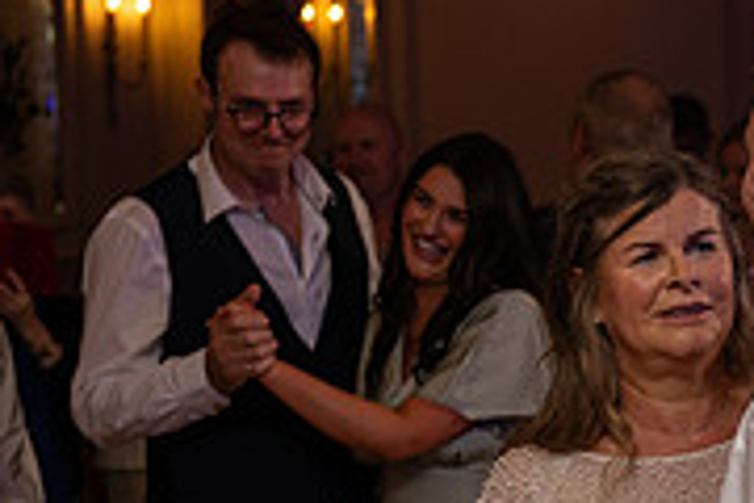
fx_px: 3372
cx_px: 959
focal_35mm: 161
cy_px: 526
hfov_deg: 12.4
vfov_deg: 8.5
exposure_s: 1/160
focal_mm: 50
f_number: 3.5
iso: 500
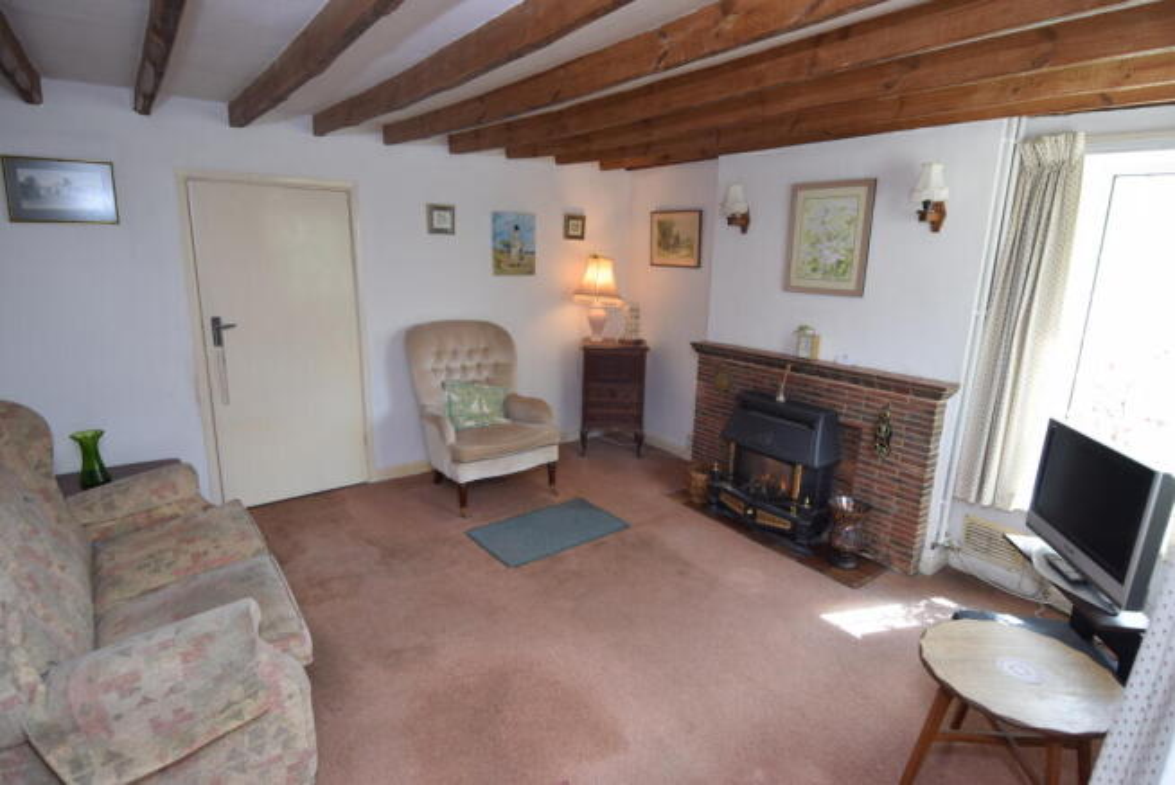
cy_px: 392
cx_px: 588
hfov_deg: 90.0
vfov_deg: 67.5
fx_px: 588
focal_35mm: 18
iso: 400
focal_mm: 12
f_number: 4.5
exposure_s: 1/80
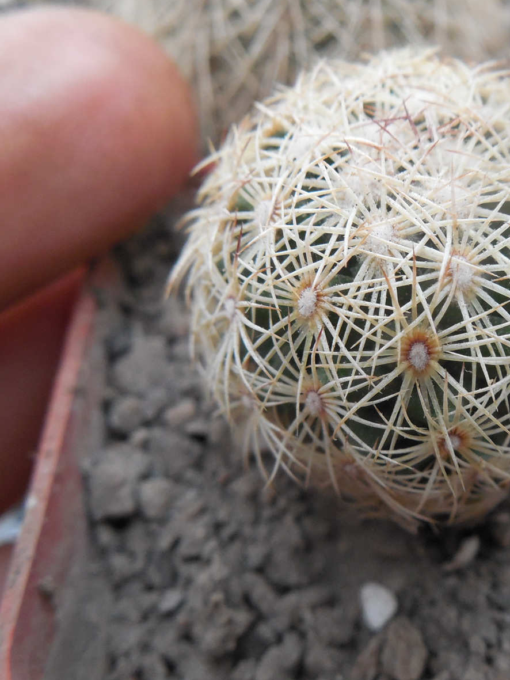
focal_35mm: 42
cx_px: 382
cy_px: 337
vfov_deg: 44.8
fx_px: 825
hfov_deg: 33.7
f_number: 3.6
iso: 400
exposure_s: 1/30
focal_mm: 5.6
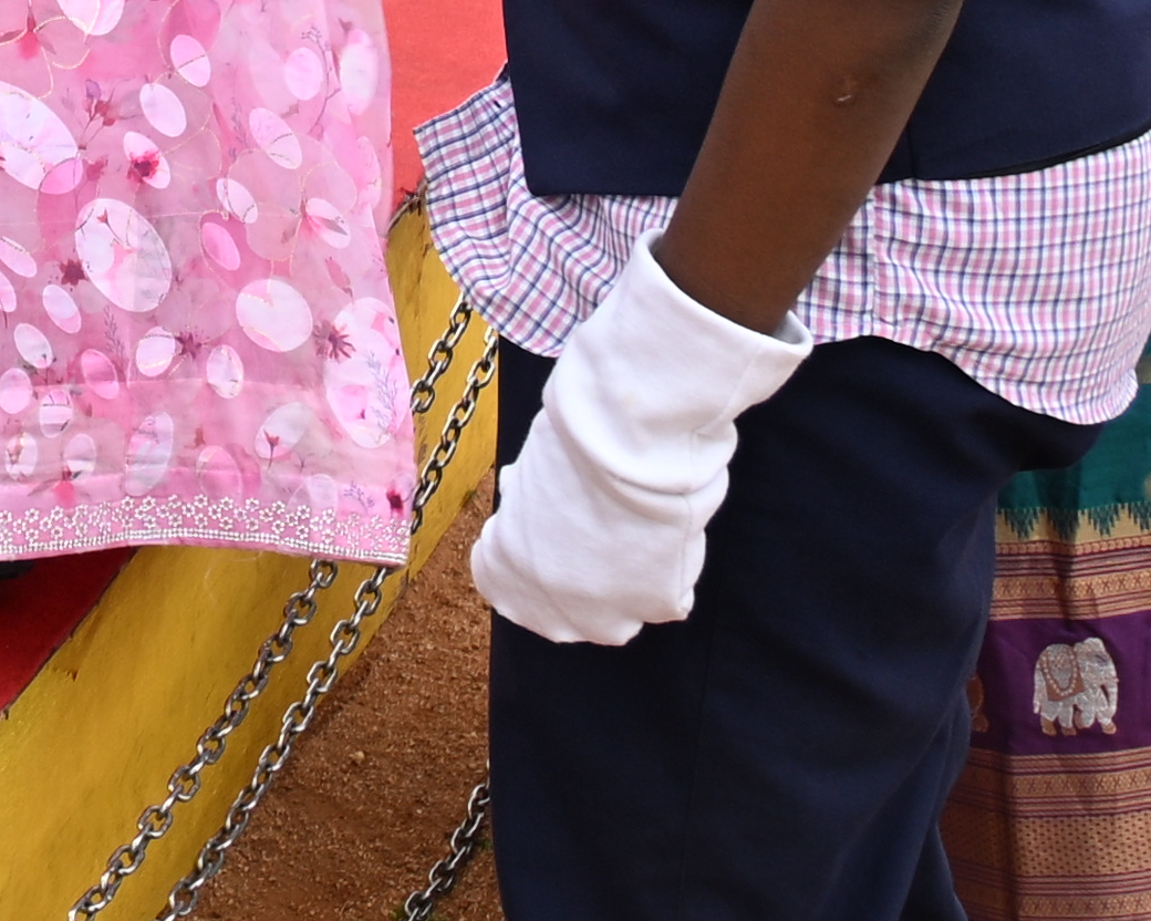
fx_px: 7827
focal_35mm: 230
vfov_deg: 6.5
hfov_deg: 8.1
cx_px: -953
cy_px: -1097
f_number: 7.1
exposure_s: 1/200
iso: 100
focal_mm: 30.5
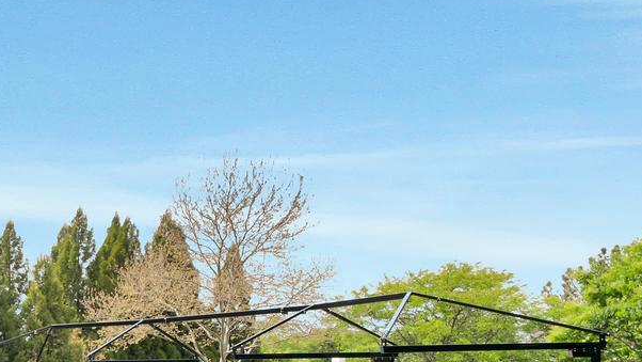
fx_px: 971
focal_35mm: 57
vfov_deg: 19.7
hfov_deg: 25.0
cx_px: -383
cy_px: 443
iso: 100
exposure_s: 1/125
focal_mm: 16
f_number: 14
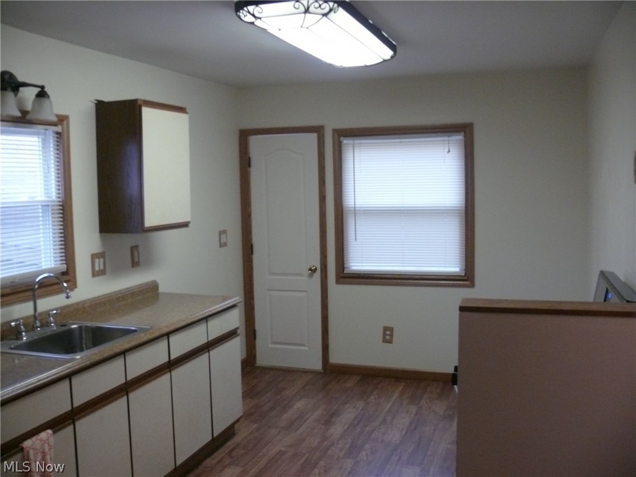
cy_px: 238
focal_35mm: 35
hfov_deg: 52.6
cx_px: 318
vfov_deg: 40.7
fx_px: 643
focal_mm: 7.4
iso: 320
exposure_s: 1/30
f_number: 2.8
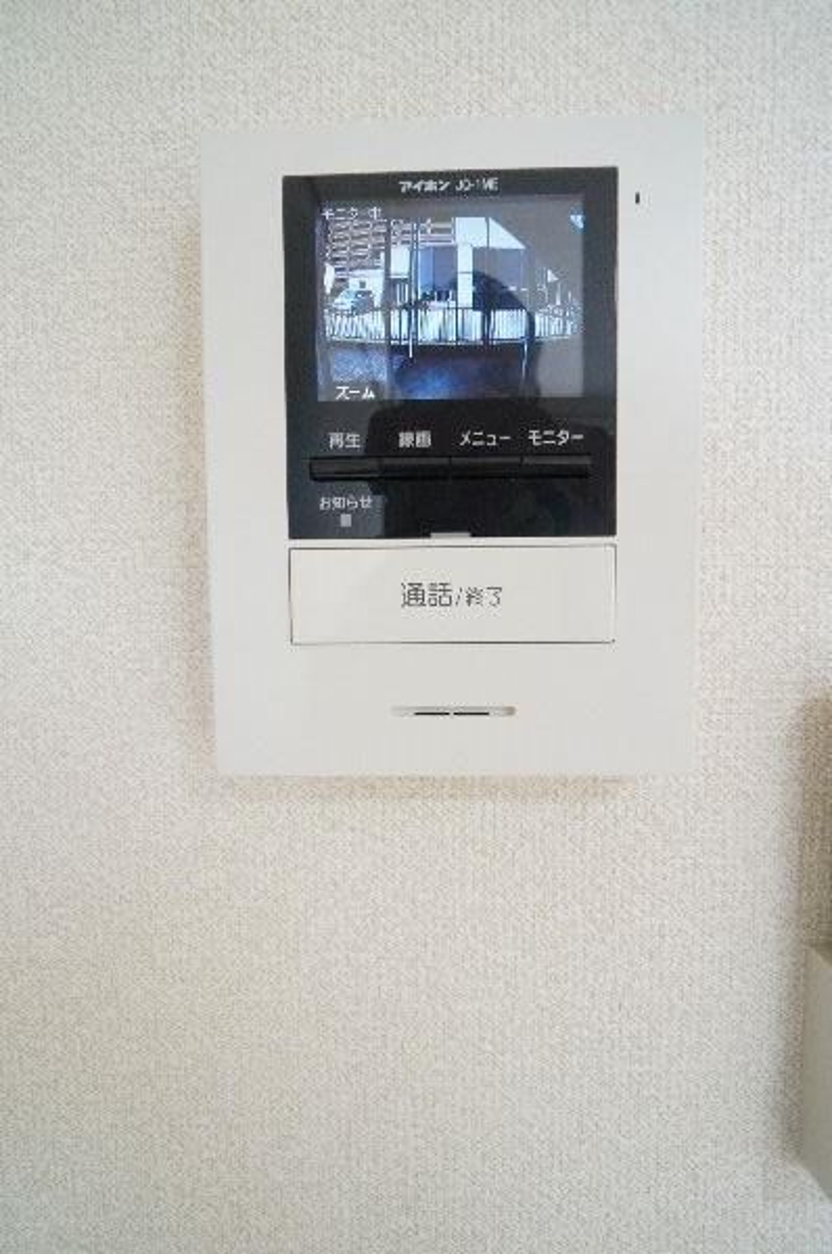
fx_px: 835
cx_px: 416
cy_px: 627
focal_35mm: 24
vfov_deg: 73.8
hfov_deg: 53.0
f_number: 6.3
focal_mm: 16
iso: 3200
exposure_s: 1/160
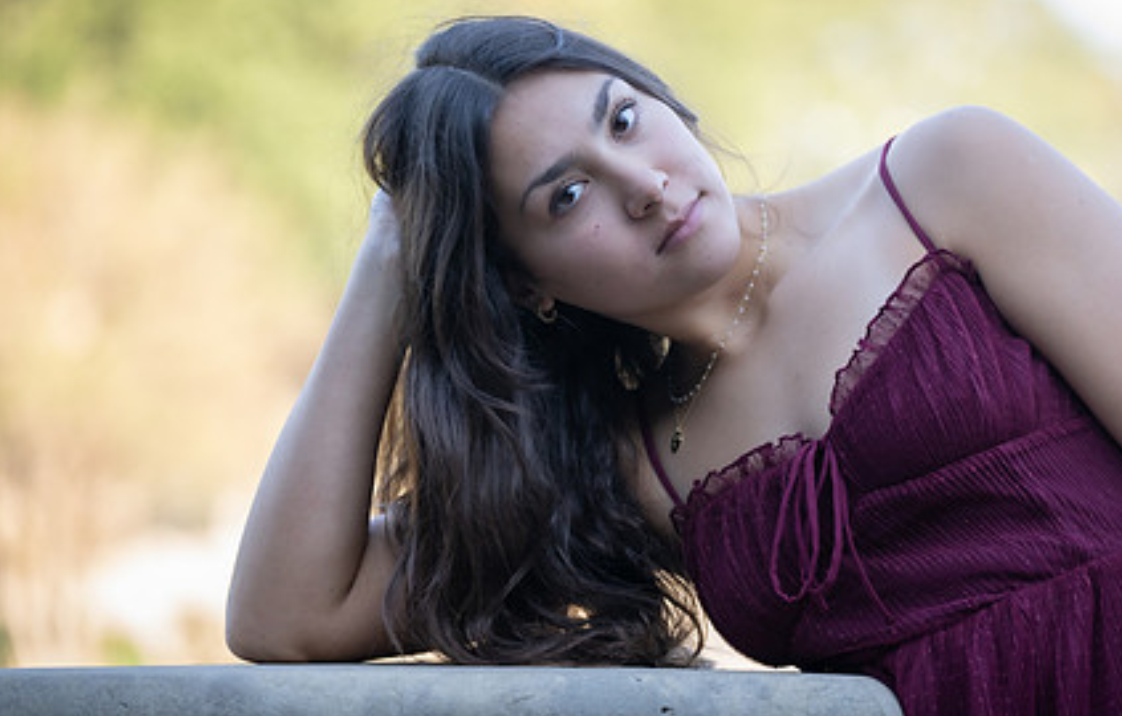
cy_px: 291
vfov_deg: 7.1
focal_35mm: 187
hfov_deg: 11.1
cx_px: 741
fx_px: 5753
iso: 200
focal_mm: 129
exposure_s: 1/320
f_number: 2.8
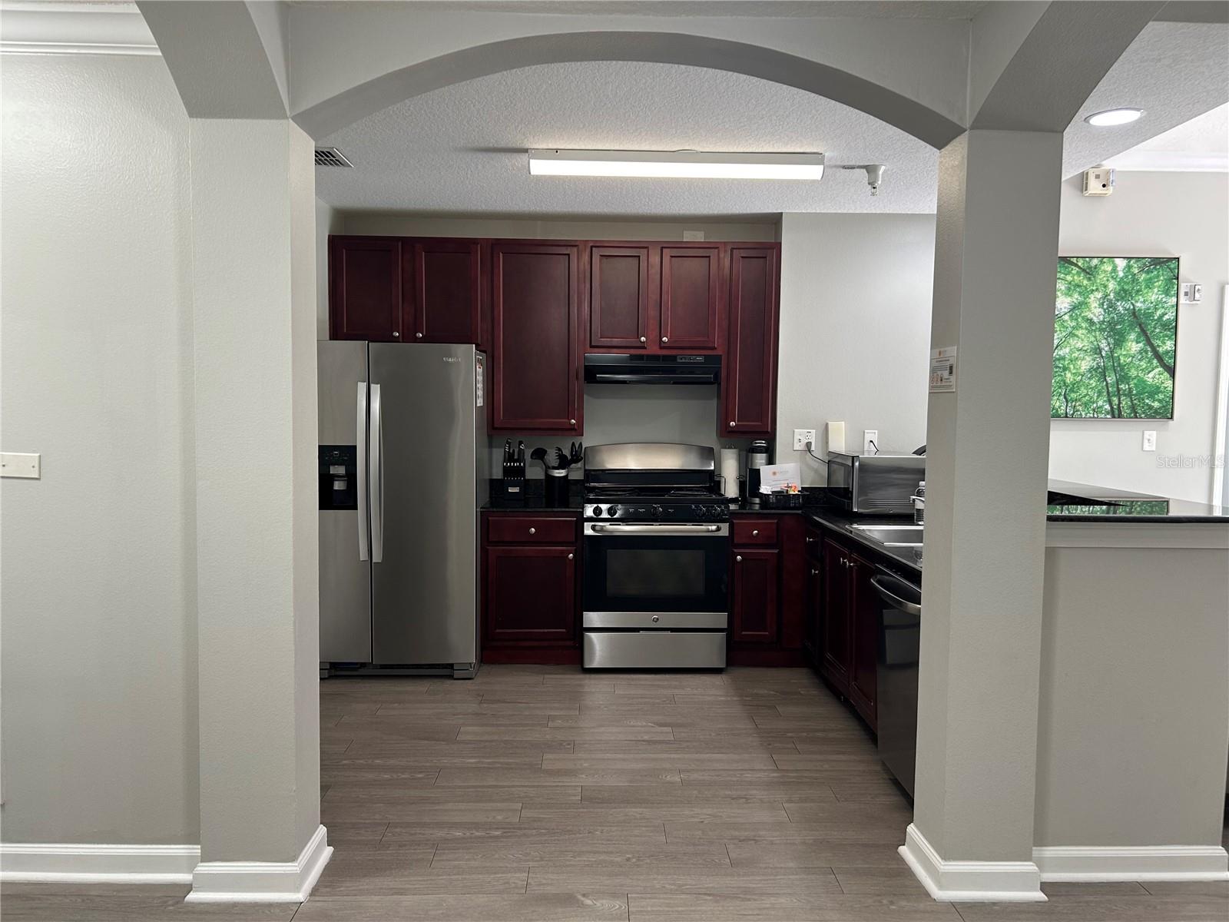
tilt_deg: -4.0
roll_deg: -0.3
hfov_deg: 67.3
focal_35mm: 26
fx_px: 923
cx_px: 614
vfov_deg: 53.1
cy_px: 461
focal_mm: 5.7
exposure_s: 1/60
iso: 80
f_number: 1.5
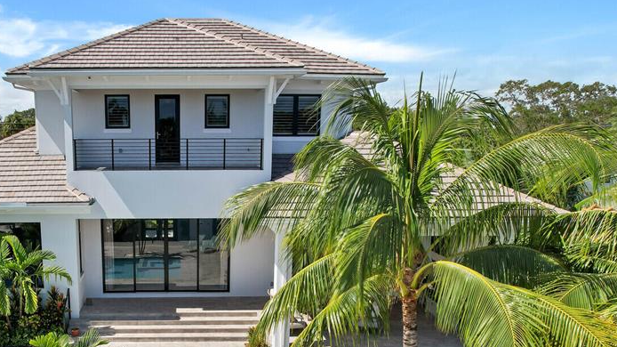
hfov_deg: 56.3
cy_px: 271
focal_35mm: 34
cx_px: 186
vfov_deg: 33.7
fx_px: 556
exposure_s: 1/1600
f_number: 2.8
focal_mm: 8.38
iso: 100
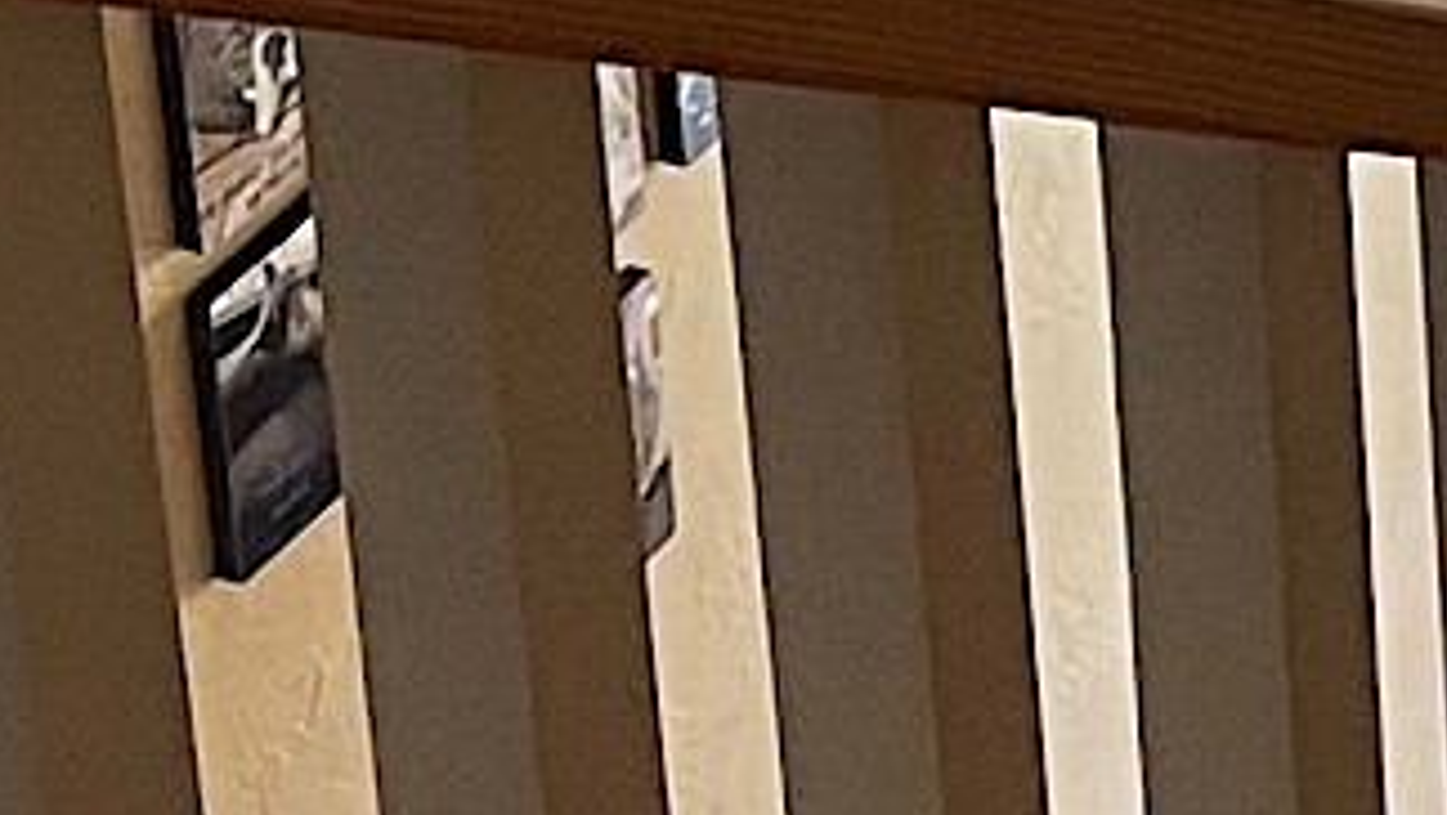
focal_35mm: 162
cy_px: -752
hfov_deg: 13.3
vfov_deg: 7.3
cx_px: 878
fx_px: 6218
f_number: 1.6
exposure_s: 1/66
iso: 125
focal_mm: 5.1
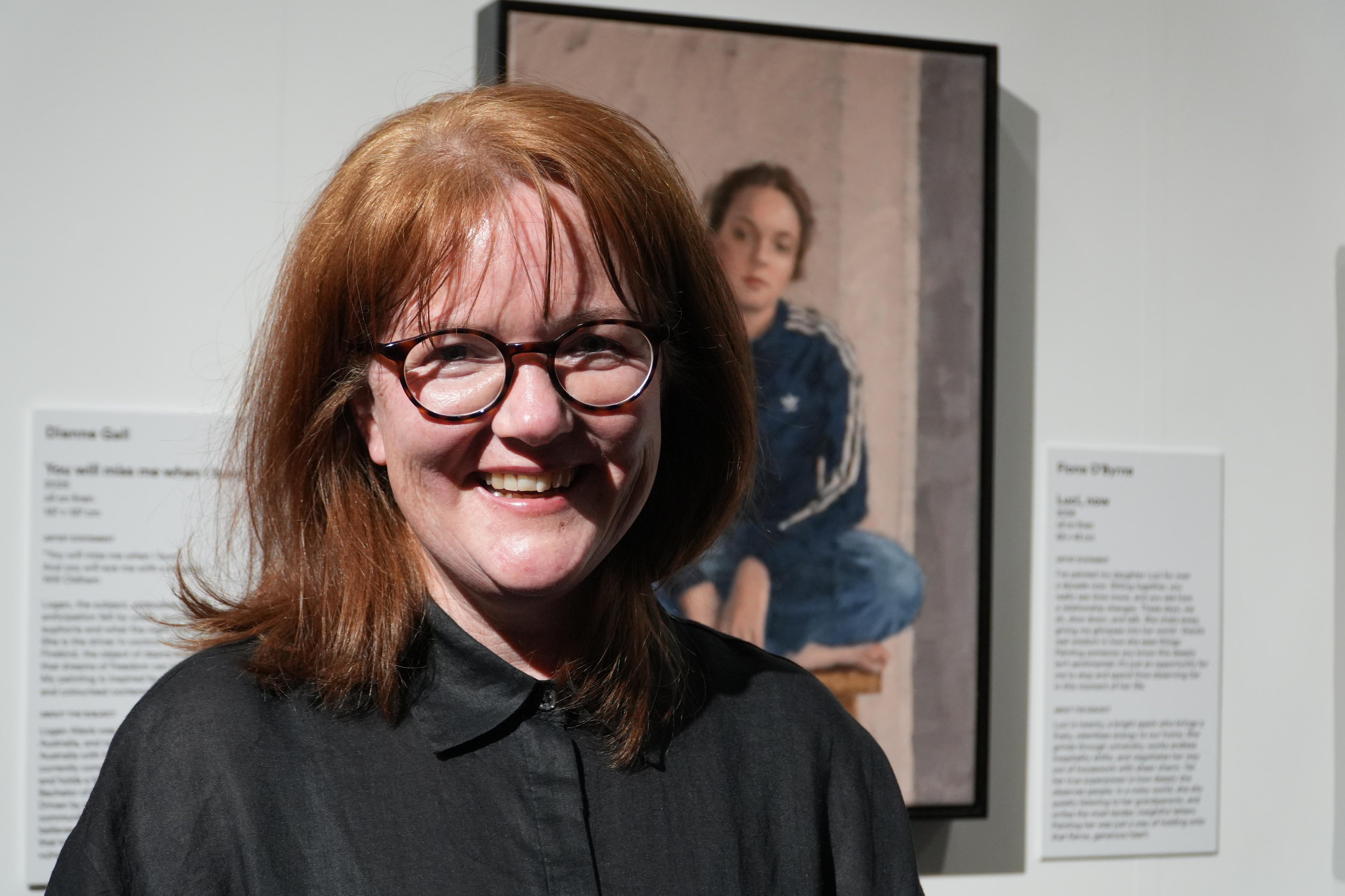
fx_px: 2204
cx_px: 637
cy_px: 472
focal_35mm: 59
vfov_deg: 23.0
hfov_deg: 33.9
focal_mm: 36
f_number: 4
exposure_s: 1/125
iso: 1250
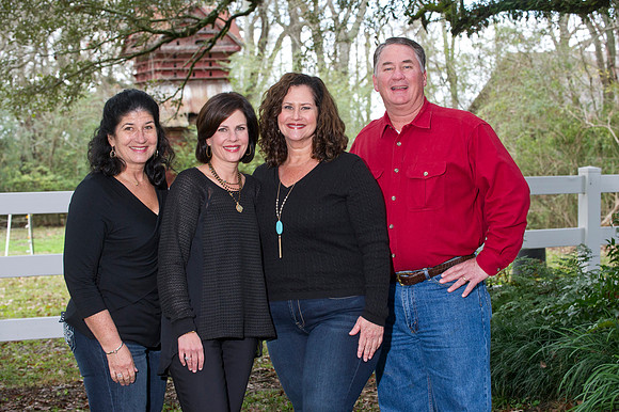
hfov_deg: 23.7
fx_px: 1478
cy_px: 206
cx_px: 310
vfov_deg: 15.9
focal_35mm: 86
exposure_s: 1/100
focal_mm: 86
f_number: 6.3
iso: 1250
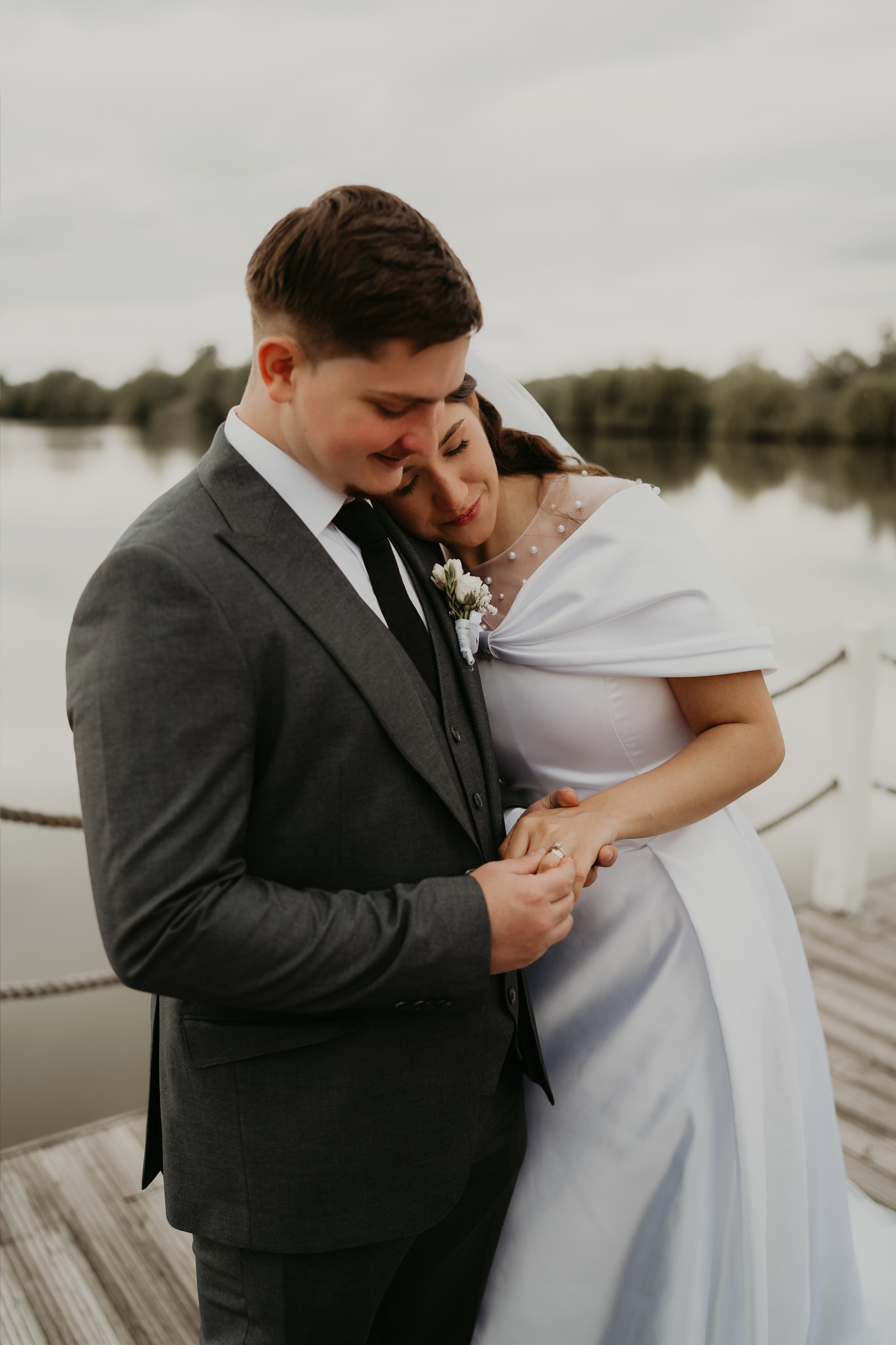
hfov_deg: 37.9
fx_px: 1307
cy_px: 672
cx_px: 448
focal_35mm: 35
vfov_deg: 54.4
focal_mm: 35
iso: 100
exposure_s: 1/1600
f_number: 1.8
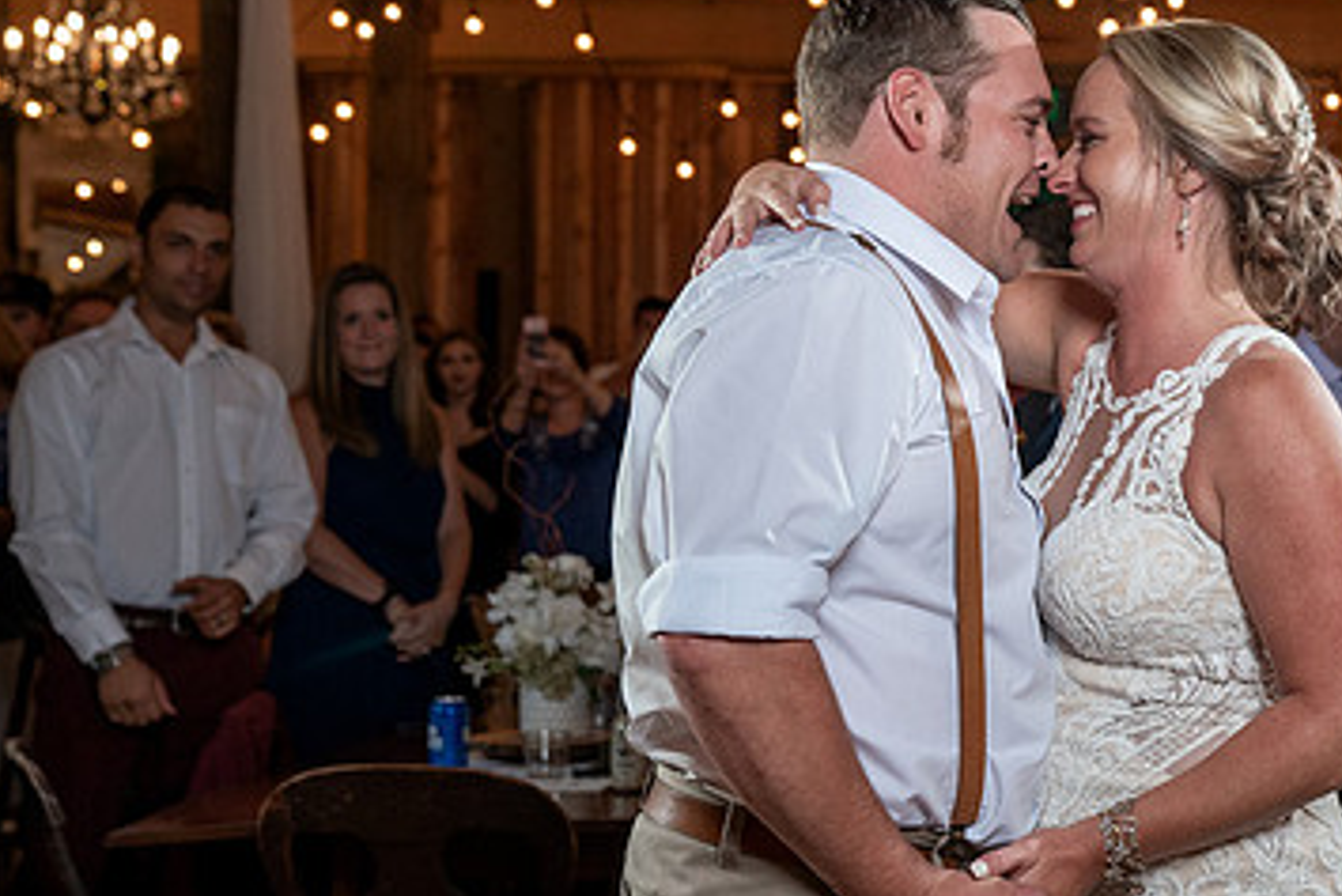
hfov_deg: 23.9
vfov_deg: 16.5
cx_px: 1171
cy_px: 363
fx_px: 3095
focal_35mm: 83
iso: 1000
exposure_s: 1/200
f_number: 4
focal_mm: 43
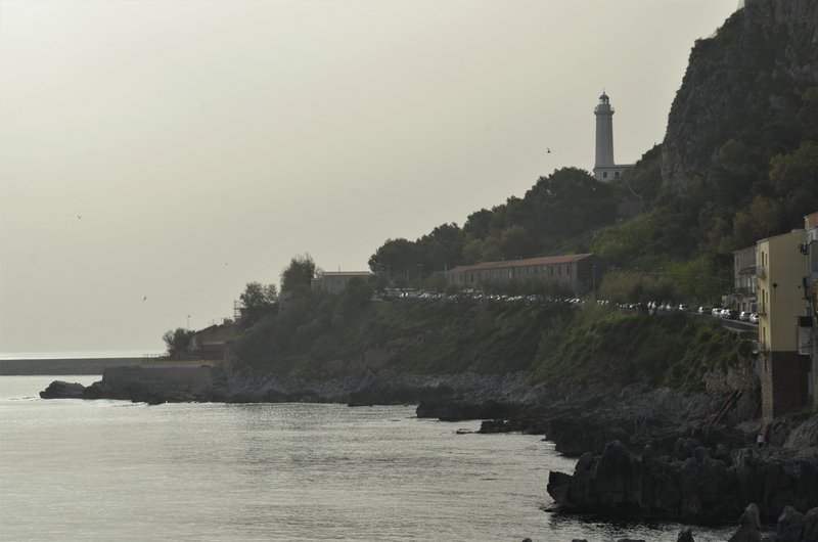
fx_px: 2381
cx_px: 409
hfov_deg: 19.5
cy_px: 271
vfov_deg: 13.0
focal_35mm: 105
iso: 250
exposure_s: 1/320
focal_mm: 70
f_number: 10
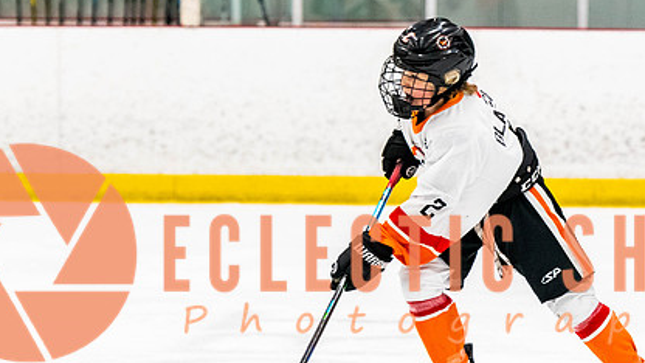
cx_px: 479
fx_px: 4515
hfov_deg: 8.2
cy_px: 289
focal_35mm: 264
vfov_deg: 4.6
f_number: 2.8
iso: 1600
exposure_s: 1/640
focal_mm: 112
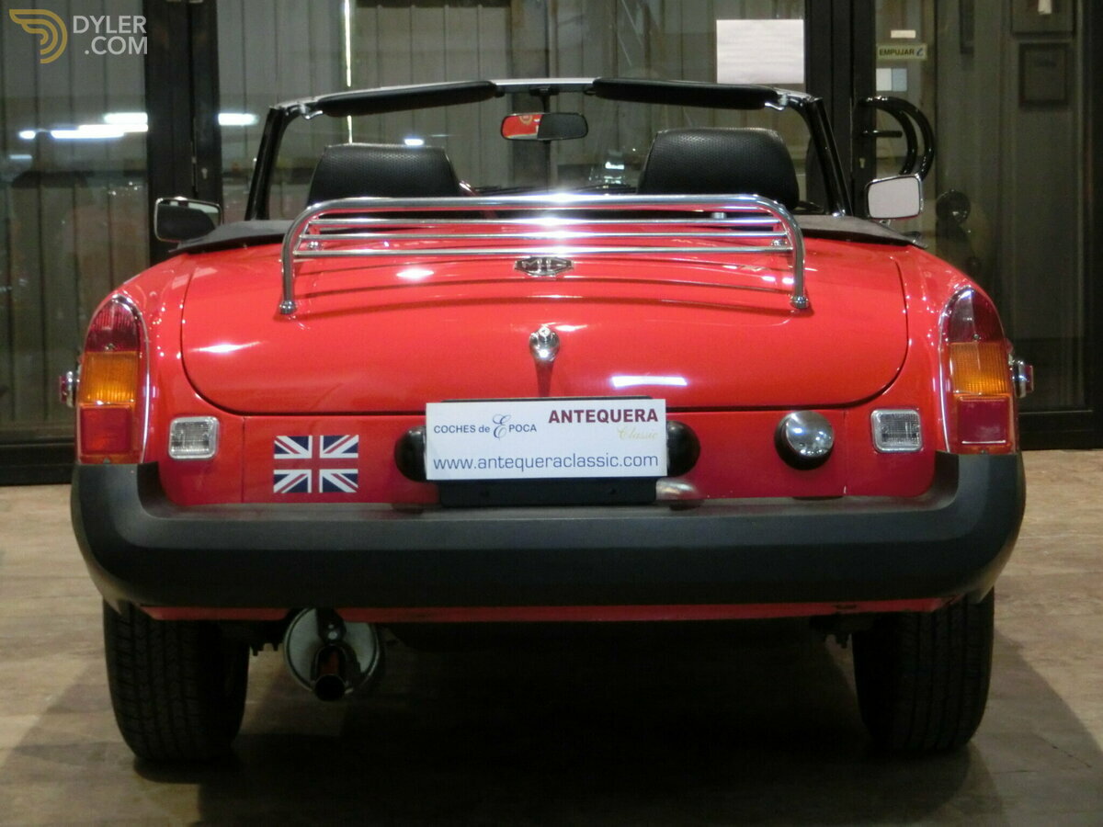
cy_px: 414
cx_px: 552
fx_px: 2708
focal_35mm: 85
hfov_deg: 23.0
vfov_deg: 17.4
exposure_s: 1/13
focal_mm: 15.16
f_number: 5
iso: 800
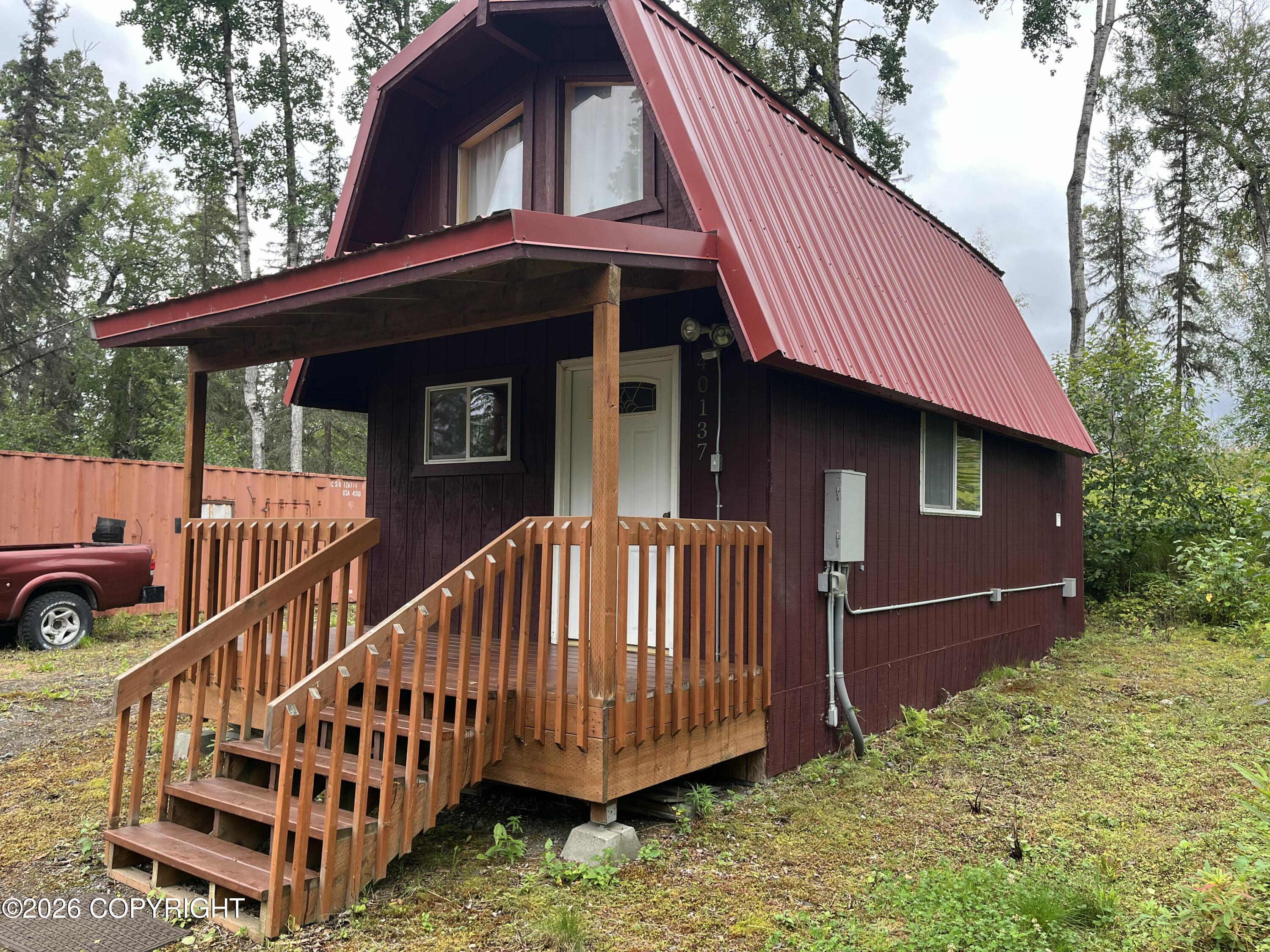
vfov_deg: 53.1
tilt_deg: +3.3
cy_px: 476
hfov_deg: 67.3
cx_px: 635
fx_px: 954
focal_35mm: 26
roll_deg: +0.5
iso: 50
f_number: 1.6
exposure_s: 1/315
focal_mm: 5.1
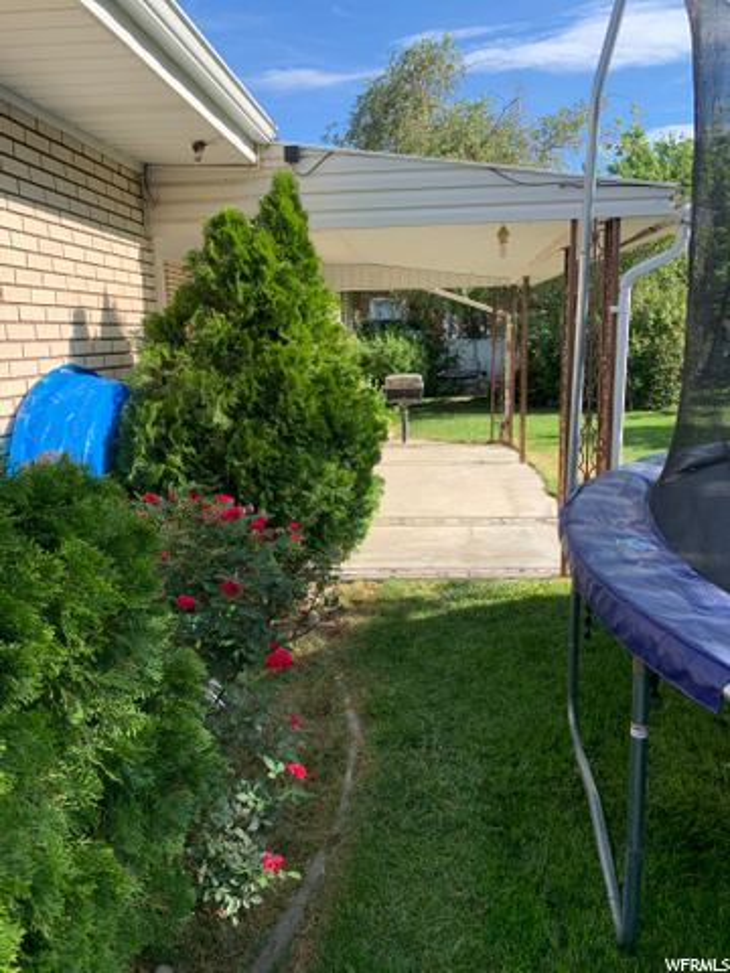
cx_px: 365
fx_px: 731
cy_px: 486
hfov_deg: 53.1
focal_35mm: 26
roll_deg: +1.3
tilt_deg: -8.9
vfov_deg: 67.3
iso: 25
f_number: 1.8
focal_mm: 4.25
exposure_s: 1/656
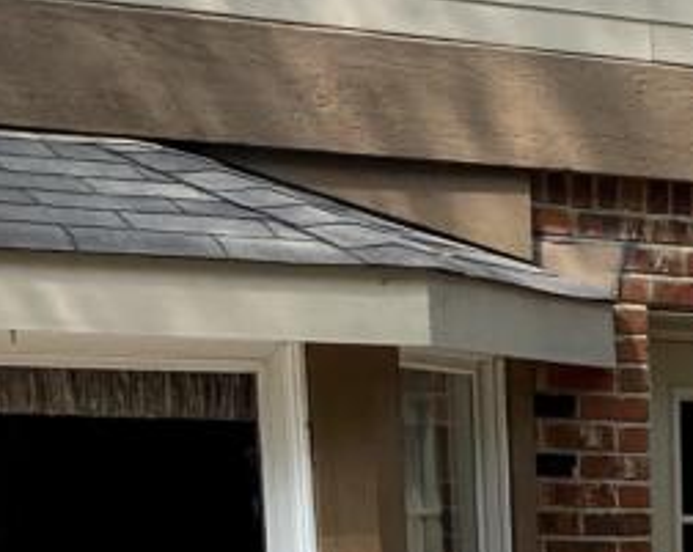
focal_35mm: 121
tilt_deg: -15.4
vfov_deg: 11.2
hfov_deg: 15.2
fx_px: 2479
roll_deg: -1.0
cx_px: 888
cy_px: 1214
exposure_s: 1/742
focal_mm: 4.25
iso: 32
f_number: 1.8
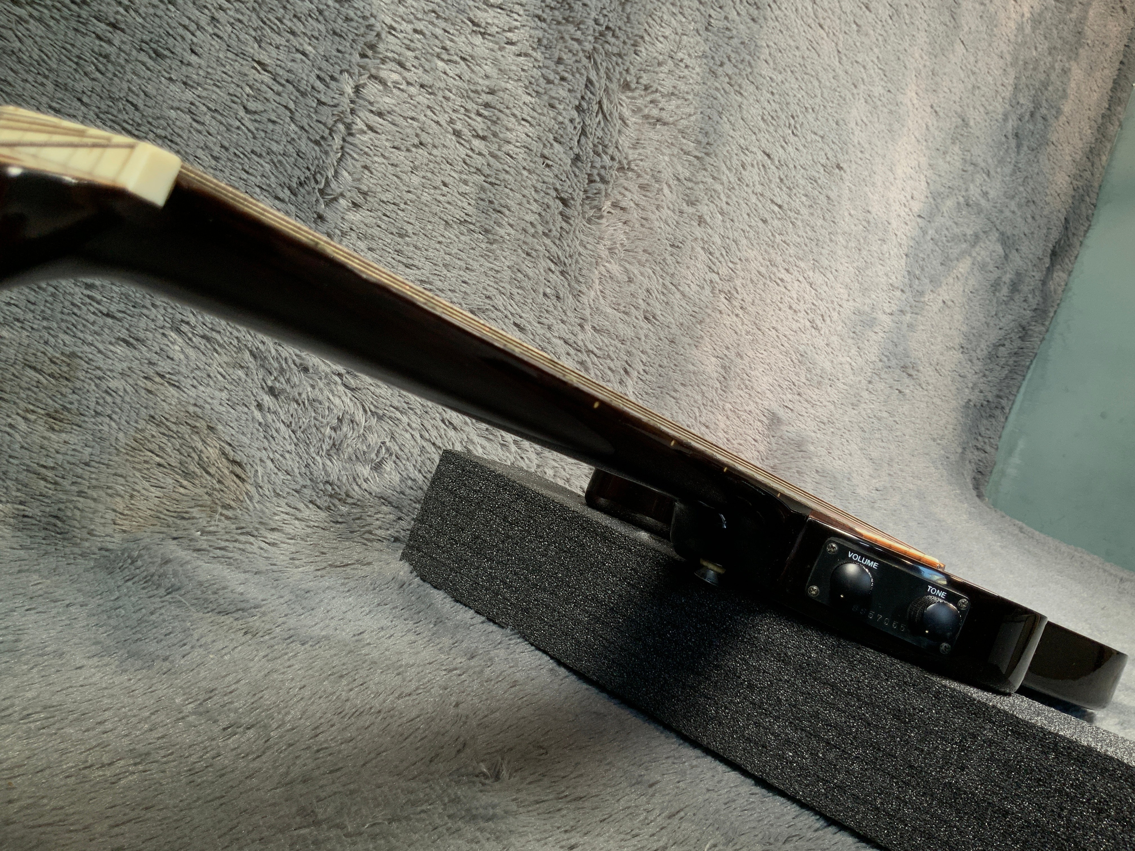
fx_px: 951
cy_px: 426
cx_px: 568
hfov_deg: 61.7
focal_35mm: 29
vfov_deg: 48.2
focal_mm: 3
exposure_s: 1/104
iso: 40
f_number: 1.8
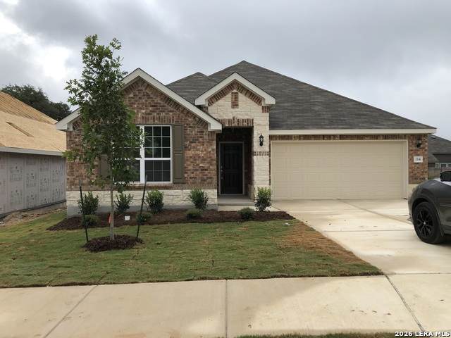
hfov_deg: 63.4
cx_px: 226
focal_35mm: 28
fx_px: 365
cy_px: 169
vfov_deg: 49.7
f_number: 1.8
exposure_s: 1/838
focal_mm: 4
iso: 20
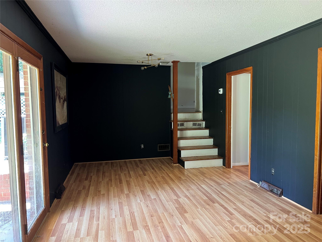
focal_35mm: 26
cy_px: 121
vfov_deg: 53.1
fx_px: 242
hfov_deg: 67.3
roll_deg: +0.9
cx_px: 161
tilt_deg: -4.1
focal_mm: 5.7
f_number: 1.5
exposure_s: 1/60
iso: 200
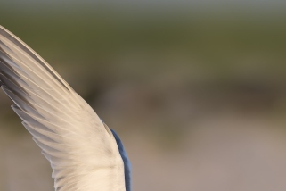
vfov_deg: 1.3
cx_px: 233
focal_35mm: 1047
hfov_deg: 2.0
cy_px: 193
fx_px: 8317
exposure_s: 1/4000
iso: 1600
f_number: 4
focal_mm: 420
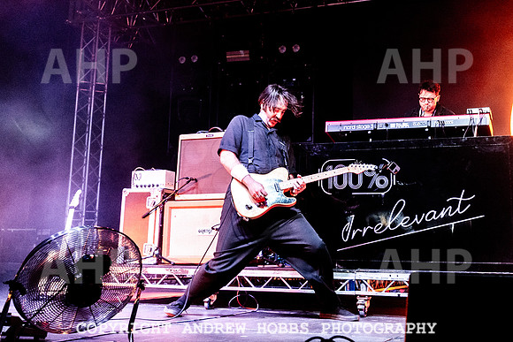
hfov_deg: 40.9
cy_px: 113
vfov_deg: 27.8
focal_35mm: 48
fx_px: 687
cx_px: 285
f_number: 3.5
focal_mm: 35
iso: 4000
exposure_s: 1/160
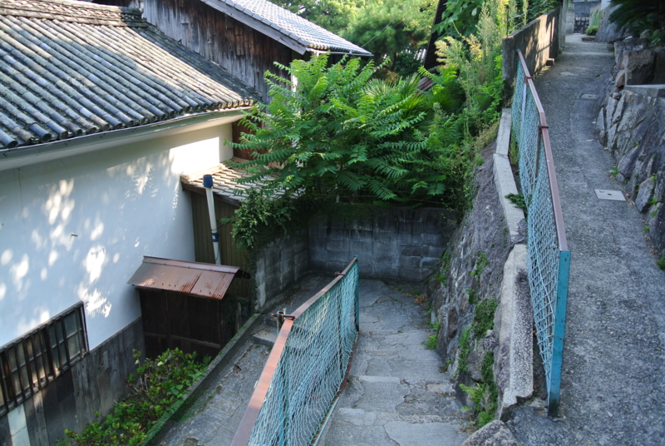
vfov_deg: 45.1
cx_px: 332
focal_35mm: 29
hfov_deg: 63.6
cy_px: 223
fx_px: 536
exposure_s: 1/160
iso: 100
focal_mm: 11
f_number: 3.5
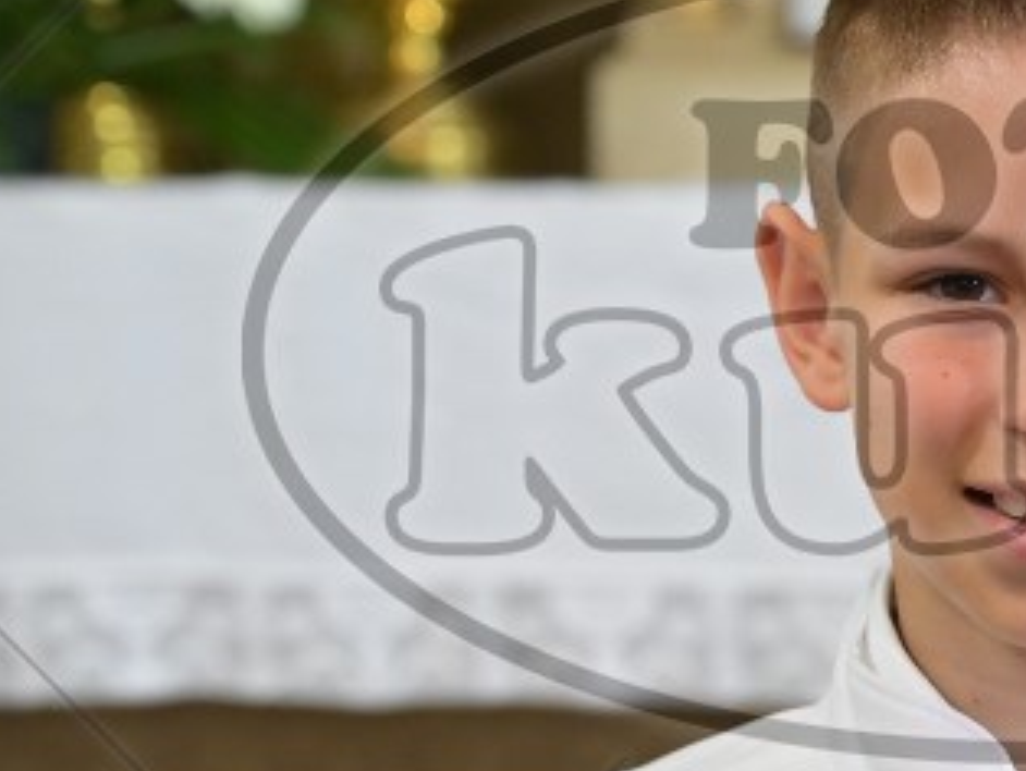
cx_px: 1033
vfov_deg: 8.2
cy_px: 354
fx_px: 5369
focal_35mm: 181
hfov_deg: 10.8
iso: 5000
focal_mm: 91
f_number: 5
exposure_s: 1/125
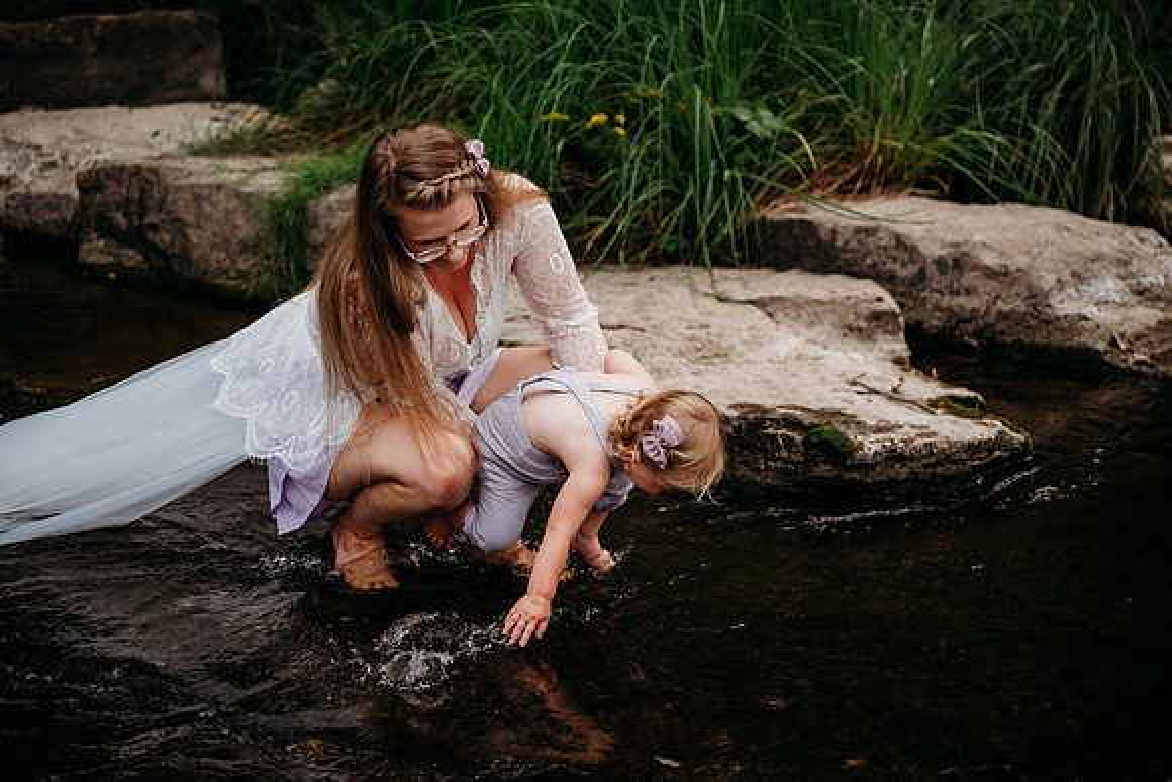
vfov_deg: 19.5
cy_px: 391
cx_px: 586
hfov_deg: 28.8
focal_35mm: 70
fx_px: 2279
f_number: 2.8
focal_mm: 70
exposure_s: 1/1600
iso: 500
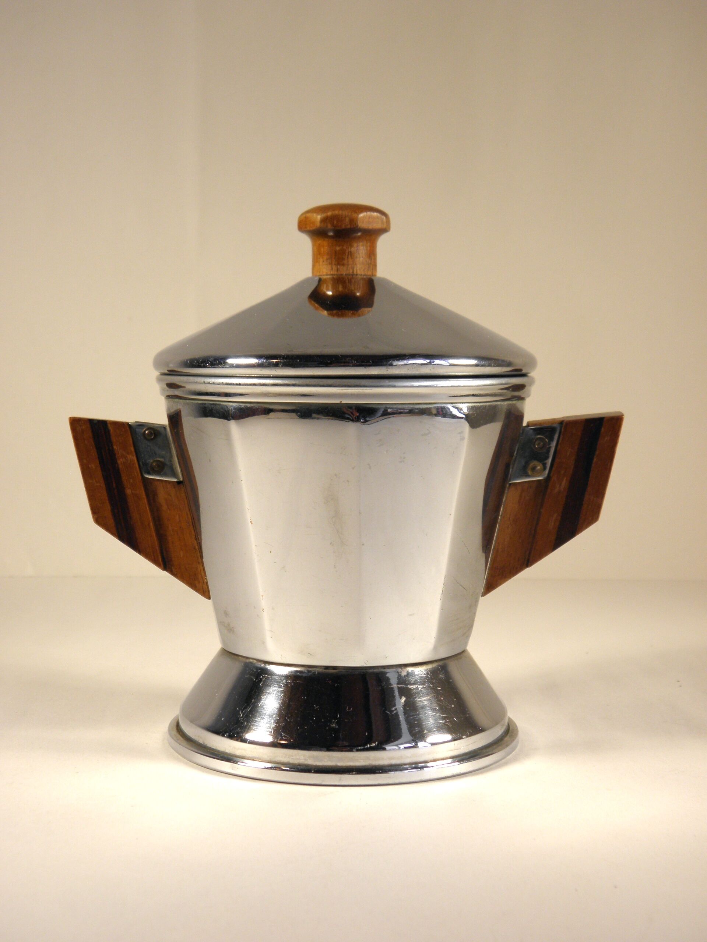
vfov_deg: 35.5
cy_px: 471
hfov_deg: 27.0
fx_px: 1471
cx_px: 354
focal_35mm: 54
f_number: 4.1
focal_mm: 9.7
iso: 100
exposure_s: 1/60
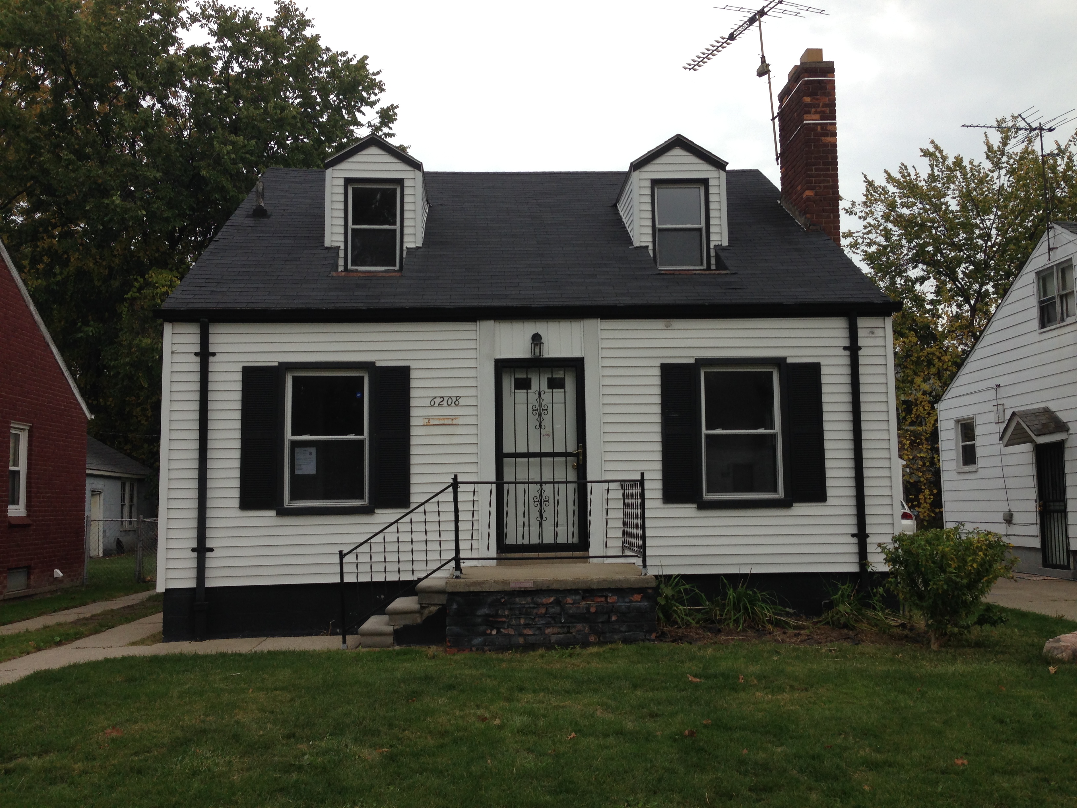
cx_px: 538
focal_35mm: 33
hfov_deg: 55.4
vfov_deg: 42.9
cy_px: 404
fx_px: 1027
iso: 50
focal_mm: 4.12
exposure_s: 1/502
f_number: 2.4
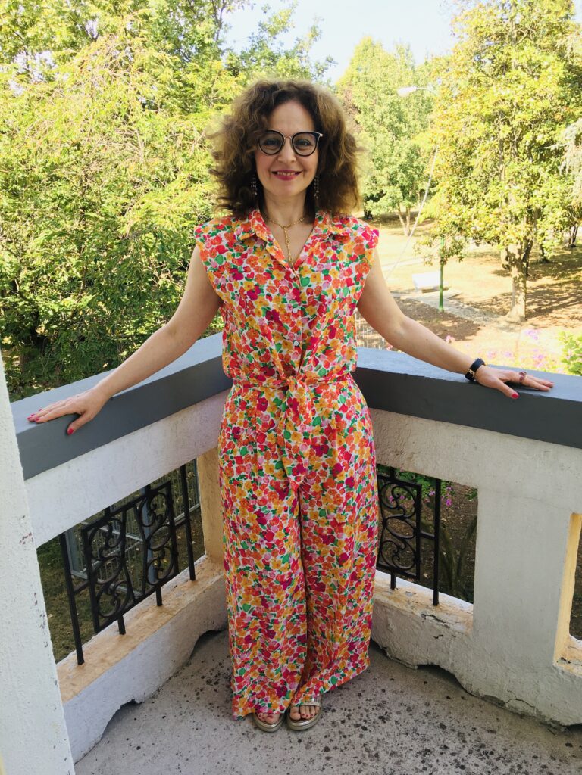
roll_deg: +2.1
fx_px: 650
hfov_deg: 48.2
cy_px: 388
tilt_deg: -19.7
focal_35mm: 29
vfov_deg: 61.7
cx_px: 291
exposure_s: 1/126
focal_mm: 4.15
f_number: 2.2
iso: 25
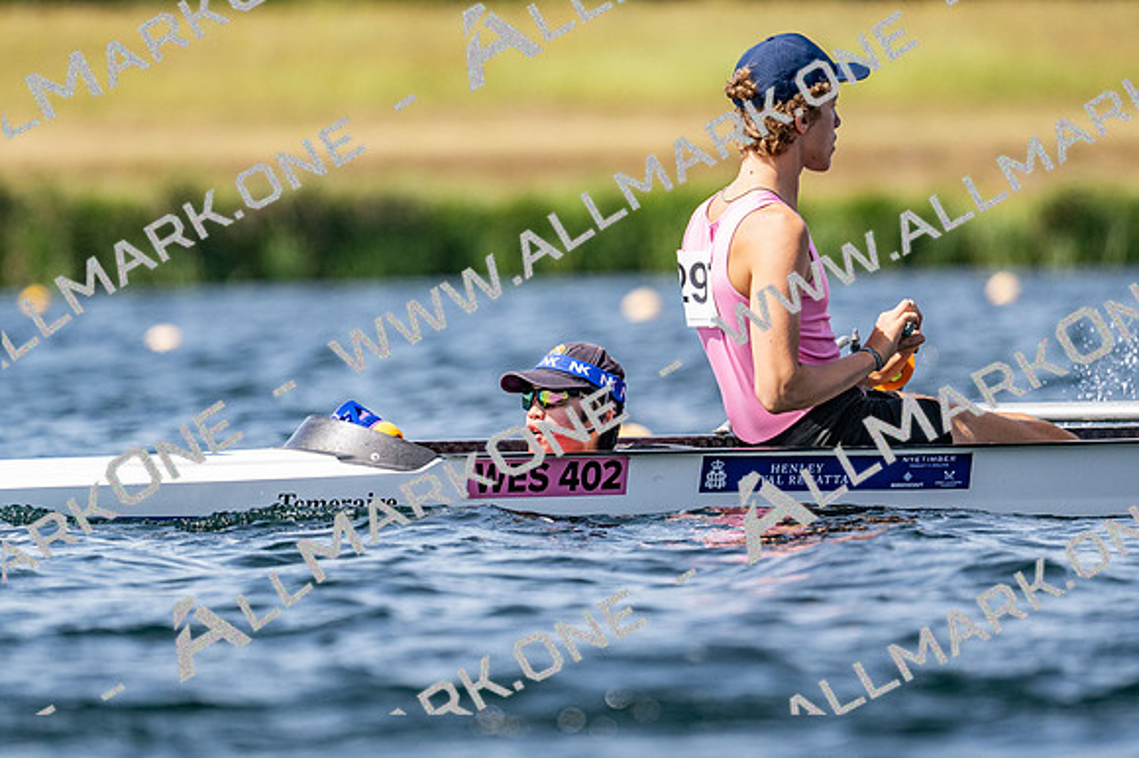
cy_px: 379
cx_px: 570
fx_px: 18972
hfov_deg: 3.4
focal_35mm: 600
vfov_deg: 2.3
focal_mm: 400
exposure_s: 1/2500
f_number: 4.5
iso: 220
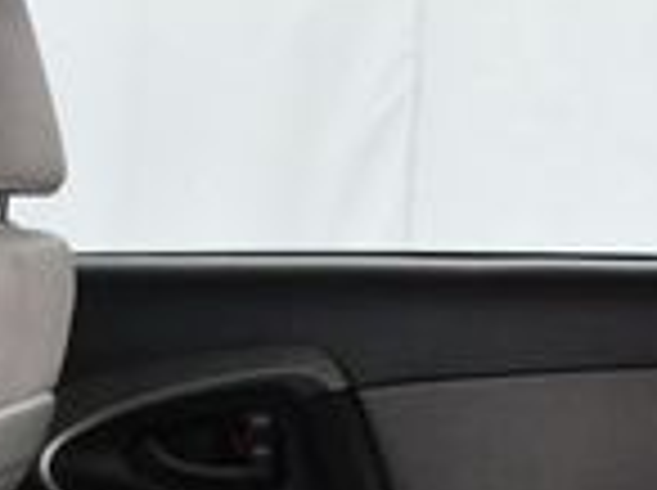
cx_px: 400
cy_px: 841
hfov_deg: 13.0
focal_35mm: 152
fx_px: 2880
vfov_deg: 9.3
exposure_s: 1/125
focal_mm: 18
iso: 2500
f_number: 3.5
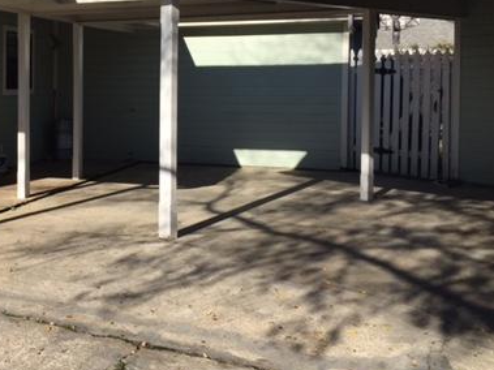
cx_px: 86
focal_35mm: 49
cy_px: 96
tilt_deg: -2.0
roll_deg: -0.2
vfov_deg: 29.2
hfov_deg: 37.3
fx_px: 699
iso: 32
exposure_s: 1/1980
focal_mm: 4.15
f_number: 2.2
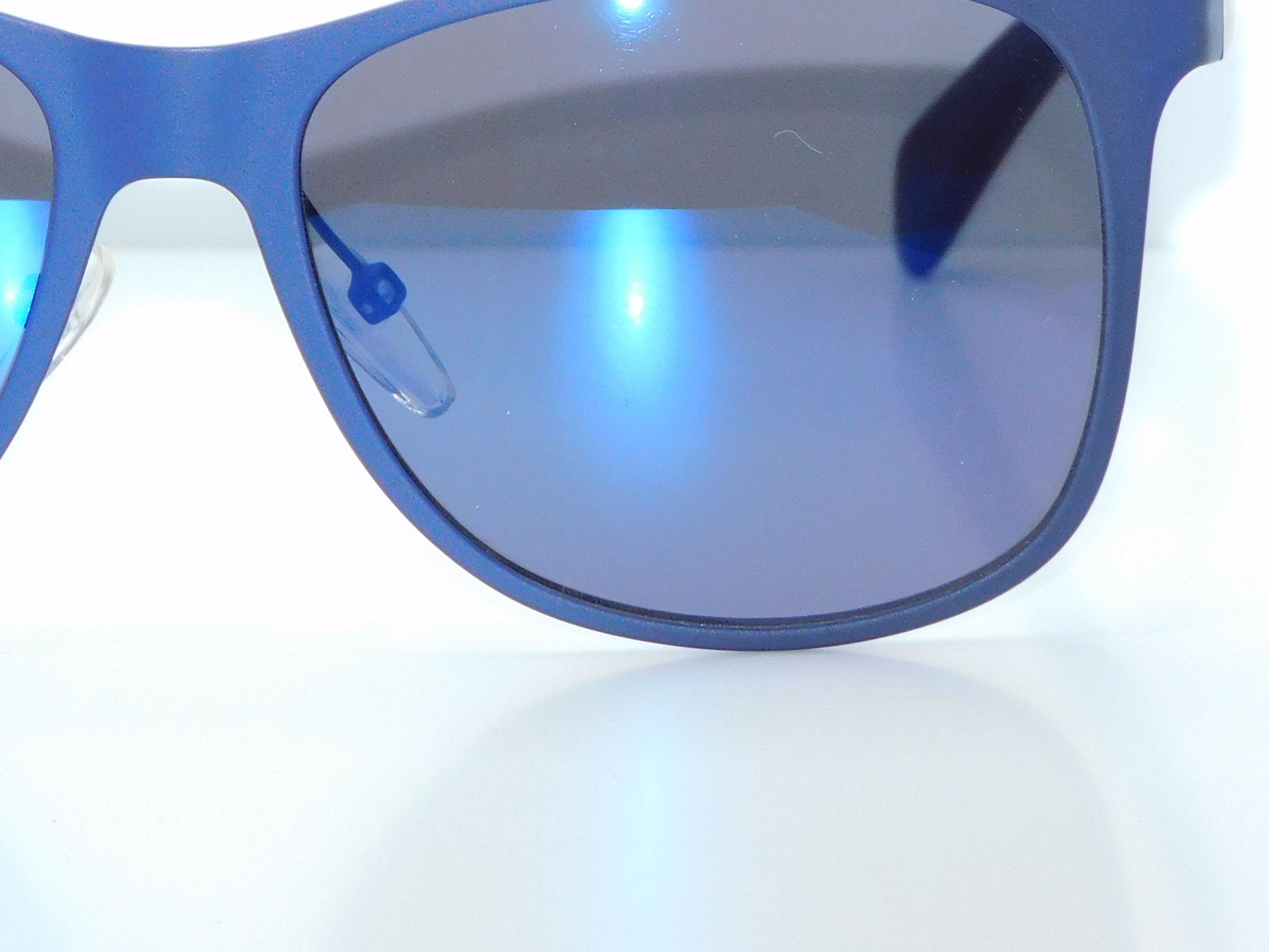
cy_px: 73
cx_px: 155
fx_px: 18402
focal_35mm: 502
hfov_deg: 3.9
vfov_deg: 3.0
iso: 200
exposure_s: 1/125
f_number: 5.5
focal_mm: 44.8
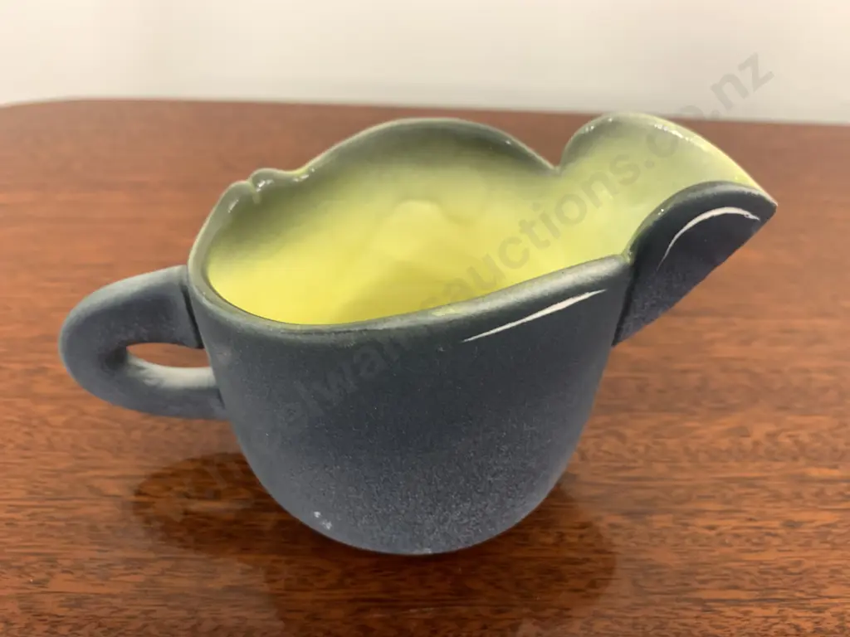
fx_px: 638
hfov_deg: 67.3
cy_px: 318
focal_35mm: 26
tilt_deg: -43.4
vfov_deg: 53.1
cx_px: 425
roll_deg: -1.4
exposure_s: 1/50
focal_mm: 4.25
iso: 200
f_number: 1.8
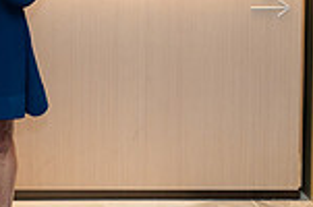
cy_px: -21
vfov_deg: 9.6
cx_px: -68
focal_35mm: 141
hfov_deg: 14.1
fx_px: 1223
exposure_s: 1/160
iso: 400
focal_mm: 36
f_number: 3.2
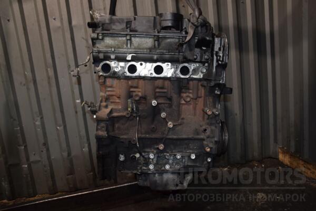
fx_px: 276
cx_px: 158
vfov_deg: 41.7
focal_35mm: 32
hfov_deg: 59.5
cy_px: 106
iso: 800
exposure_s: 1/60
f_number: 5
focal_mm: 21
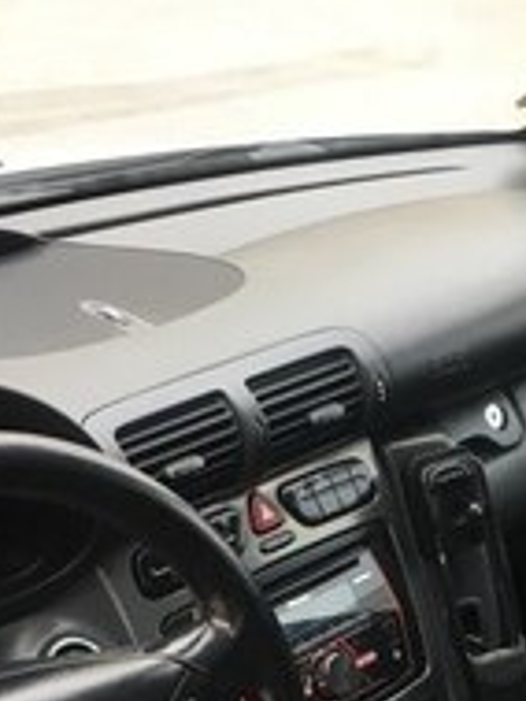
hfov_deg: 19.3
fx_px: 1538
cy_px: 771
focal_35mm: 76
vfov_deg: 24.0
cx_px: 370
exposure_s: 1/33
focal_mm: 4.15
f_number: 2.2
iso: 25
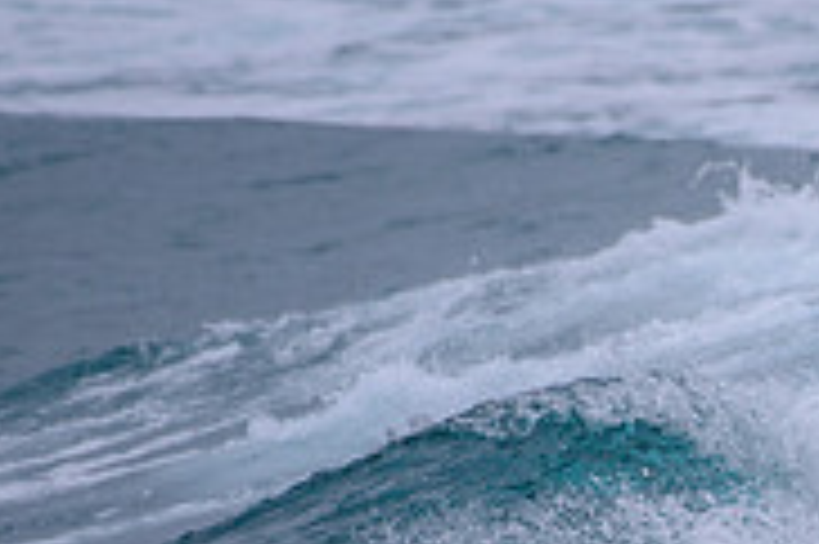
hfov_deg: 1.1
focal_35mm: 1954
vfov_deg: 0.7
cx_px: 1005
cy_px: 552
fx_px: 44412
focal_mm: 500
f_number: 5.6
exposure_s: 1/2000
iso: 180
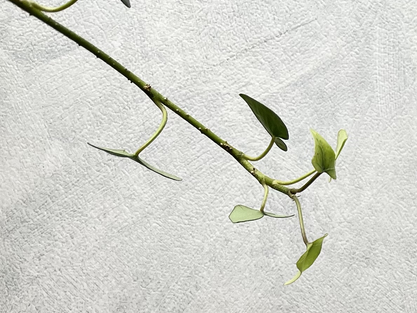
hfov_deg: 18.8
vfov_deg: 15.3
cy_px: 488
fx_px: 1060
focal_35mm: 88
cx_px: 673
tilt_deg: -85.2
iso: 50
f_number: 1.6
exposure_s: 1/428
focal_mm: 5.1
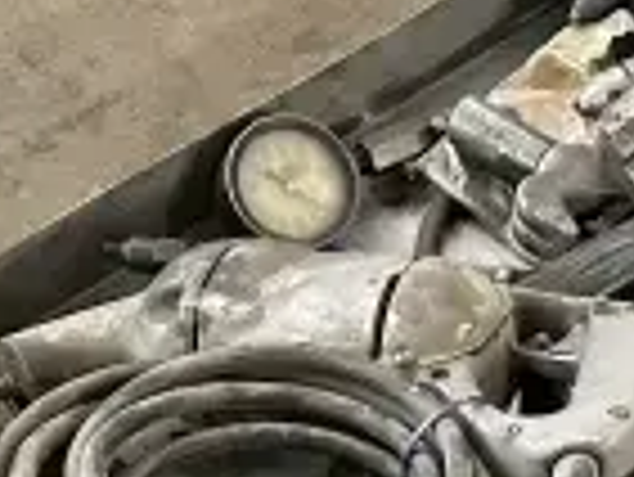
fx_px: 1998
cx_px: 562
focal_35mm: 109
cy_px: 648
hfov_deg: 17.8
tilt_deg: -67.7
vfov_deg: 13.1
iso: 800
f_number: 1.78
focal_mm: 6.86
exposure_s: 1/60
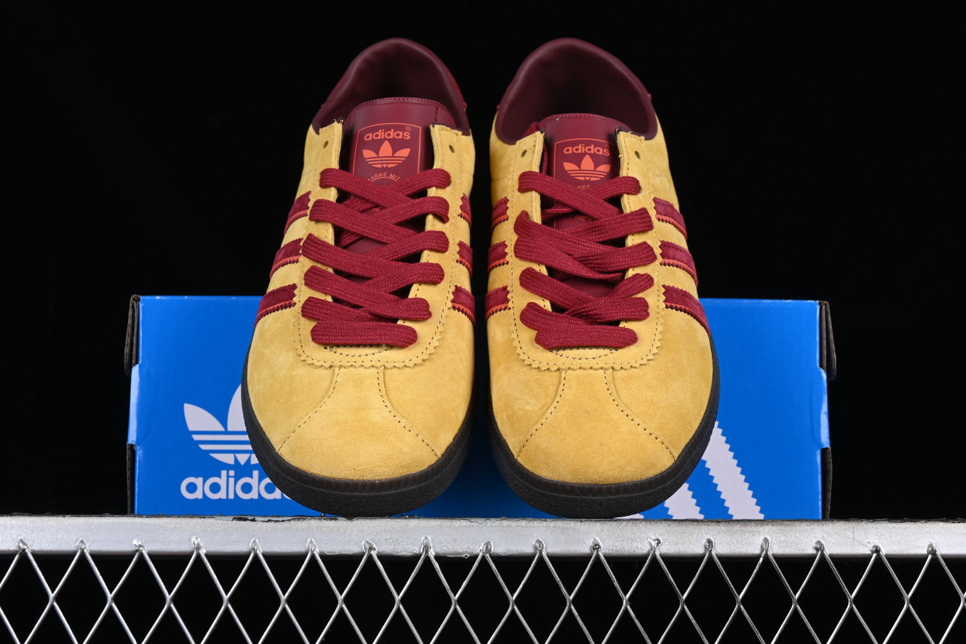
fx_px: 2012
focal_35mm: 75
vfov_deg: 18.2
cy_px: 322
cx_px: 483
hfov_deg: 27.0
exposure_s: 1/80
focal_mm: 50
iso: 160
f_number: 8
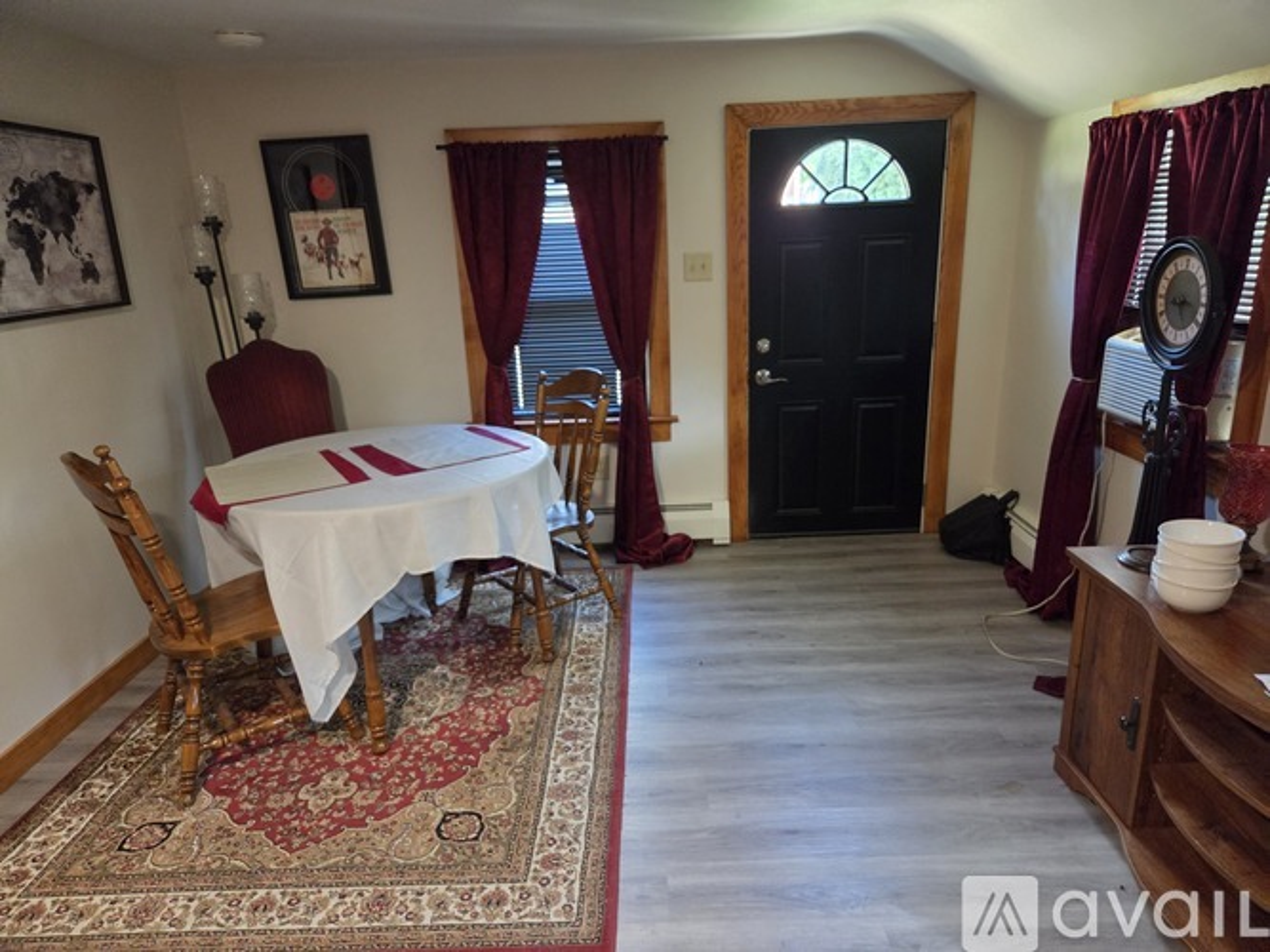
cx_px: 635
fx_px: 844
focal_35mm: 23
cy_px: 476
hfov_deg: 73.9
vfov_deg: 58.9
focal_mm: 5.4
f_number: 1.8
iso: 1250
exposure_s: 1/120
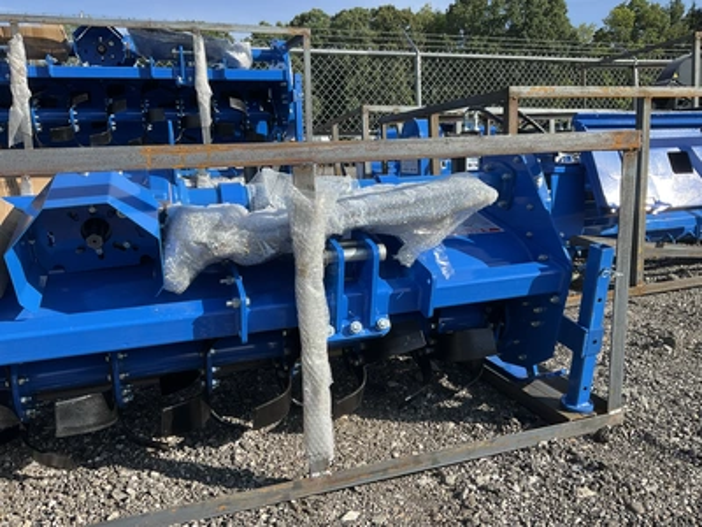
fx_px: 588
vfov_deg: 48.2
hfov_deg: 61.7
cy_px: 264
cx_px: 351
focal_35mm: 29
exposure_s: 1/869
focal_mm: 3
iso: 25
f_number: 1.8
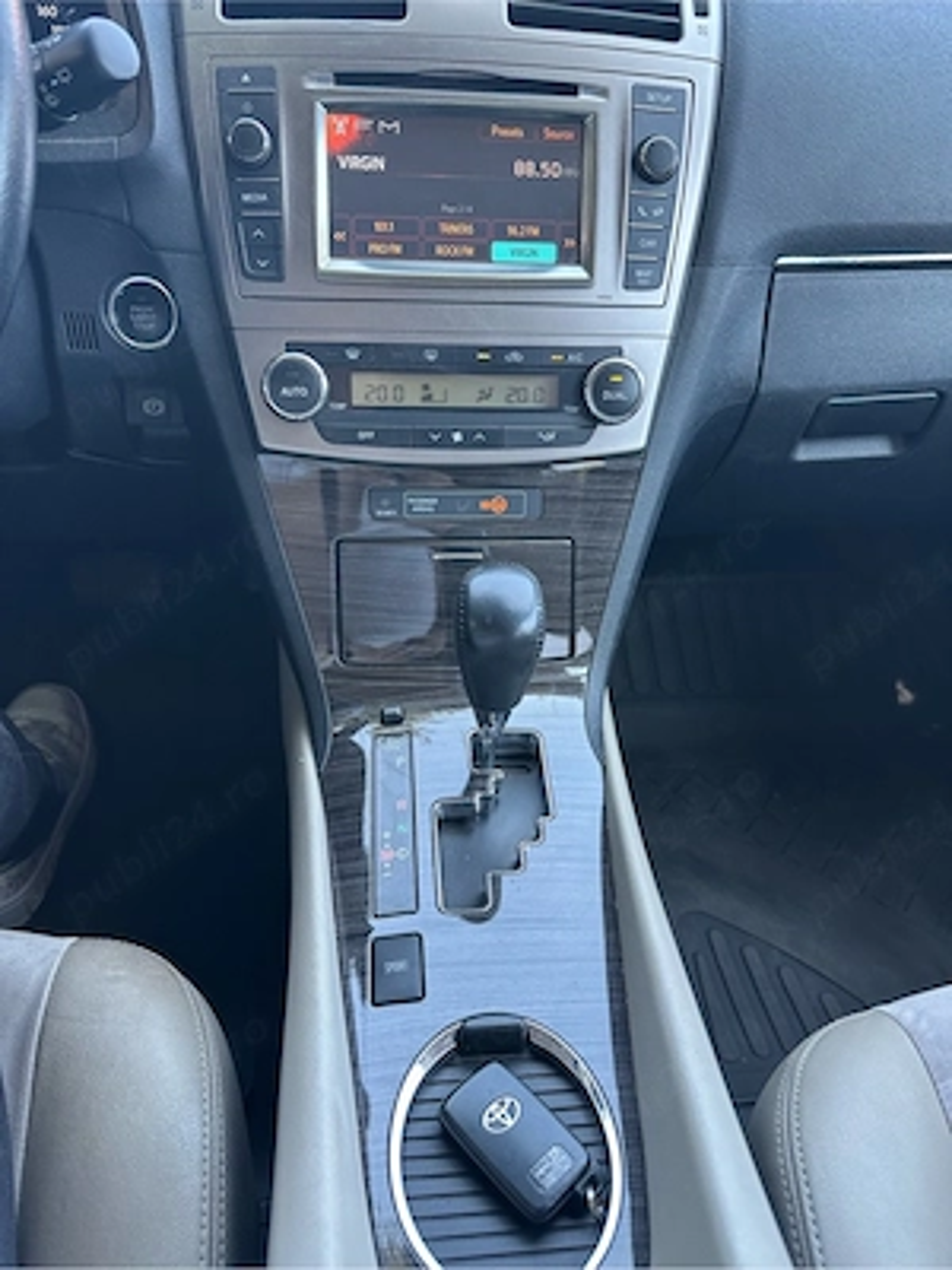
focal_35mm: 24
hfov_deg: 56.8
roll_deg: -8.2
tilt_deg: -37.2
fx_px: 880
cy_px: 635
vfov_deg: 71.6
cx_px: 476
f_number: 1.78
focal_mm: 6.86
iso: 160
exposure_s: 1/121
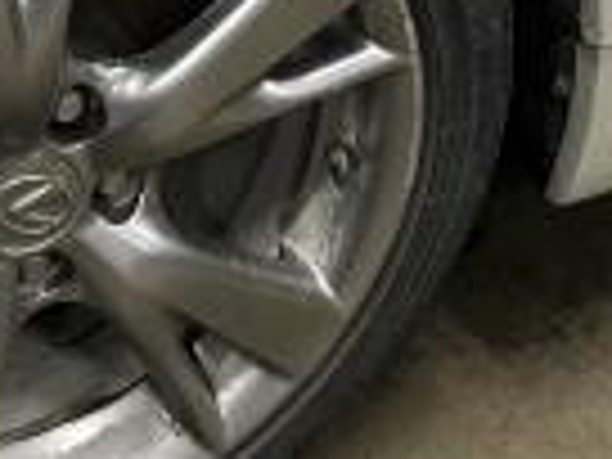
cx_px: 328
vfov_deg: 9.3
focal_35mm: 153
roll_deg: +0.6
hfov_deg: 12.9
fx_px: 2705
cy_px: -364
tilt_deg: -27.0
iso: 100
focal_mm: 5.7
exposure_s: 1/60
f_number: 1.5
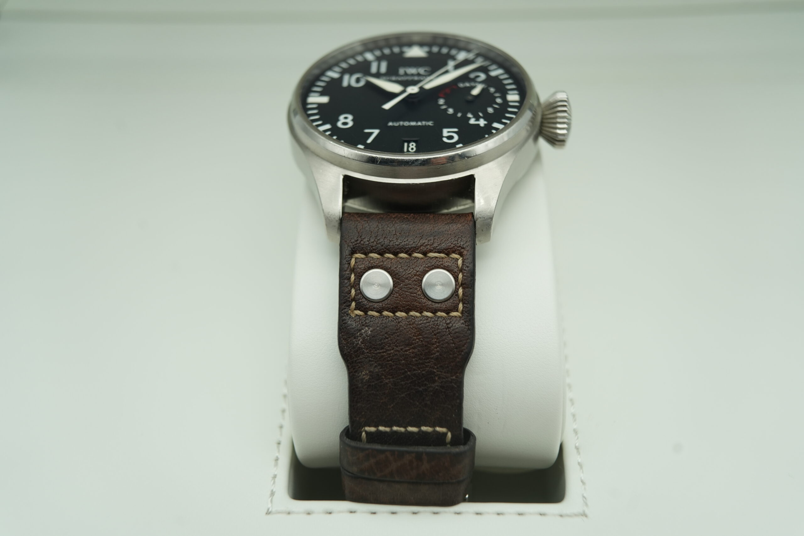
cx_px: 402
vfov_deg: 37.9
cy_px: 268
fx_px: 782
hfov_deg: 54.4
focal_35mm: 35
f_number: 5
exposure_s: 1/250
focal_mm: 35
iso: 400
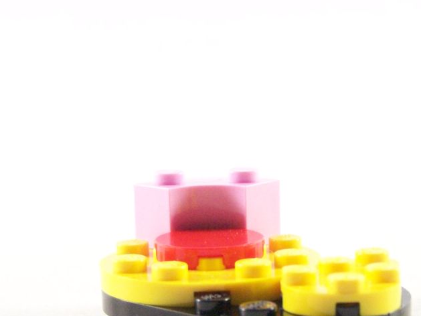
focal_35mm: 109
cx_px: 267
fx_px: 1326
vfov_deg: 13.6
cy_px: 202
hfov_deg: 18.0
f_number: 3.2
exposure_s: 1/60
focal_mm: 11.1
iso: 400
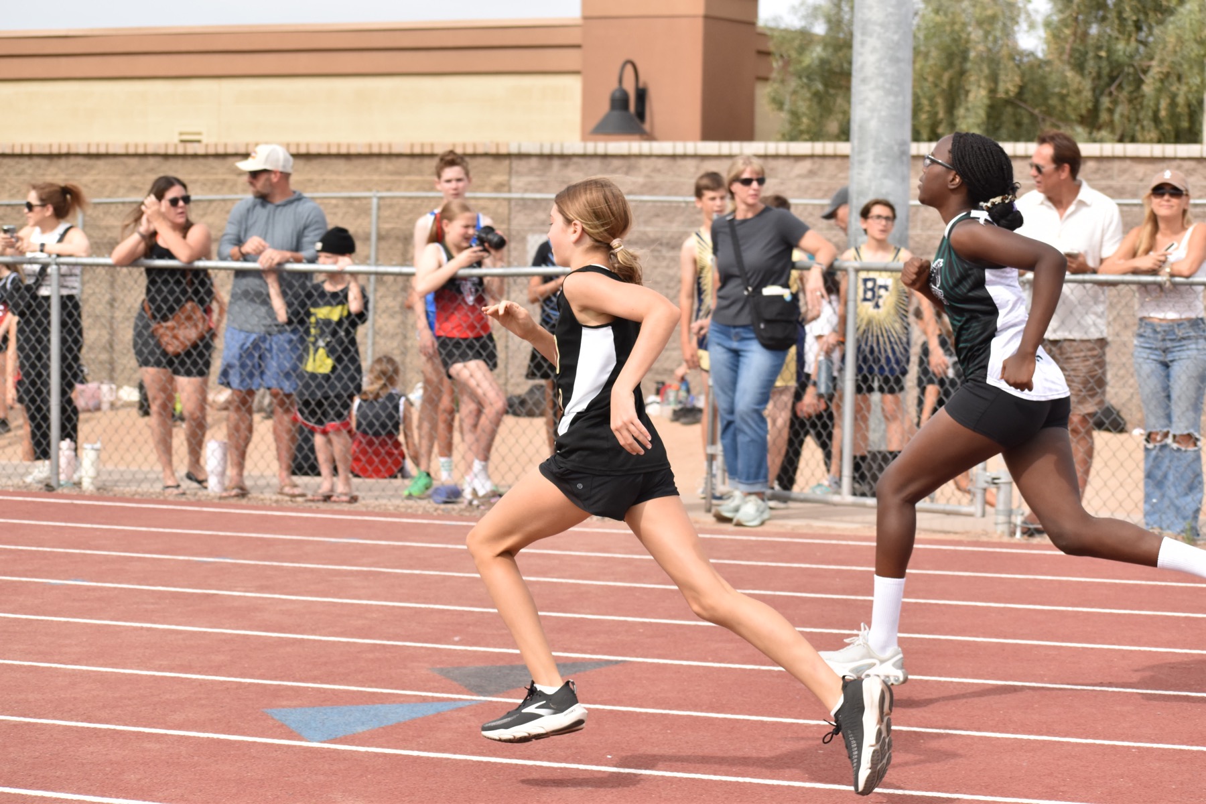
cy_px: 402
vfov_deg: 13.0
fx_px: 3517
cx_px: 603
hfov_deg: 19.5
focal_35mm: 105
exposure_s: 1/1250
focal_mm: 70
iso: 400
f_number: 6.3
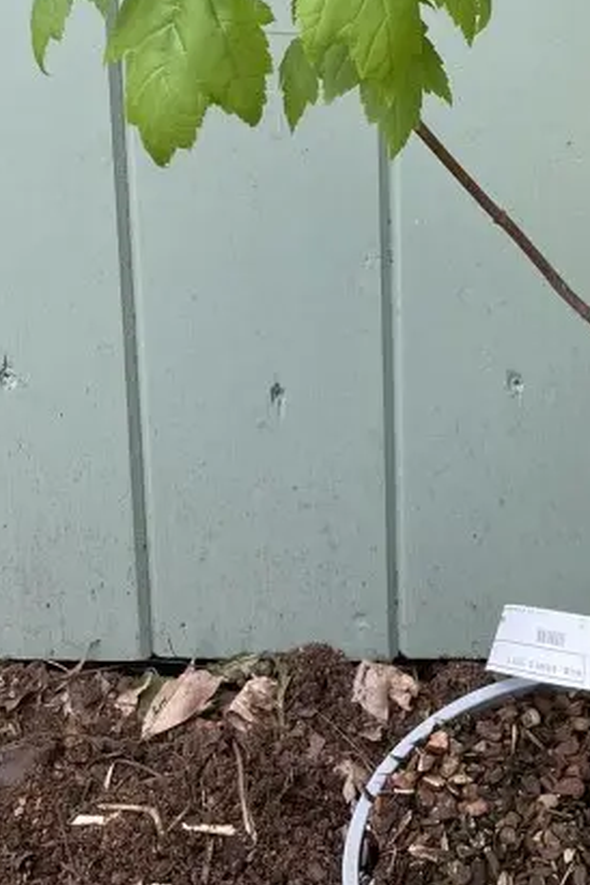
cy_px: -67
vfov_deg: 26.4
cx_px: 577
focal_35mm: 71
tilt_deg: -20.2
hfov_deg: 18.7
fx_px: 1745
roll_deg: -1.5
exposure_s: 1/477
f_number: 1.6
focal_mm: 4.2
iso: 32
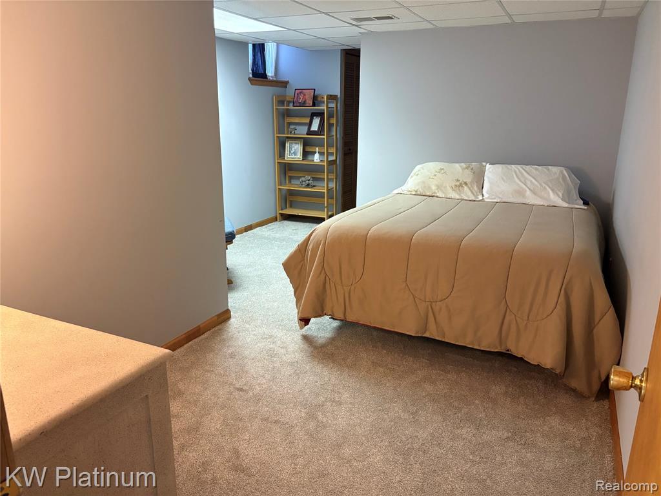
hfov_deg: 67.3
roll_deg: +0.3
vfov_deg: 53.1
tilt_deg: -14.8
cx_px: 330
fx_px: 496
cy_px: 248
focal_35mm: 26
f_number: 1.6
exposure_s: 1/60
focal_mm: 5.96
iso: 500
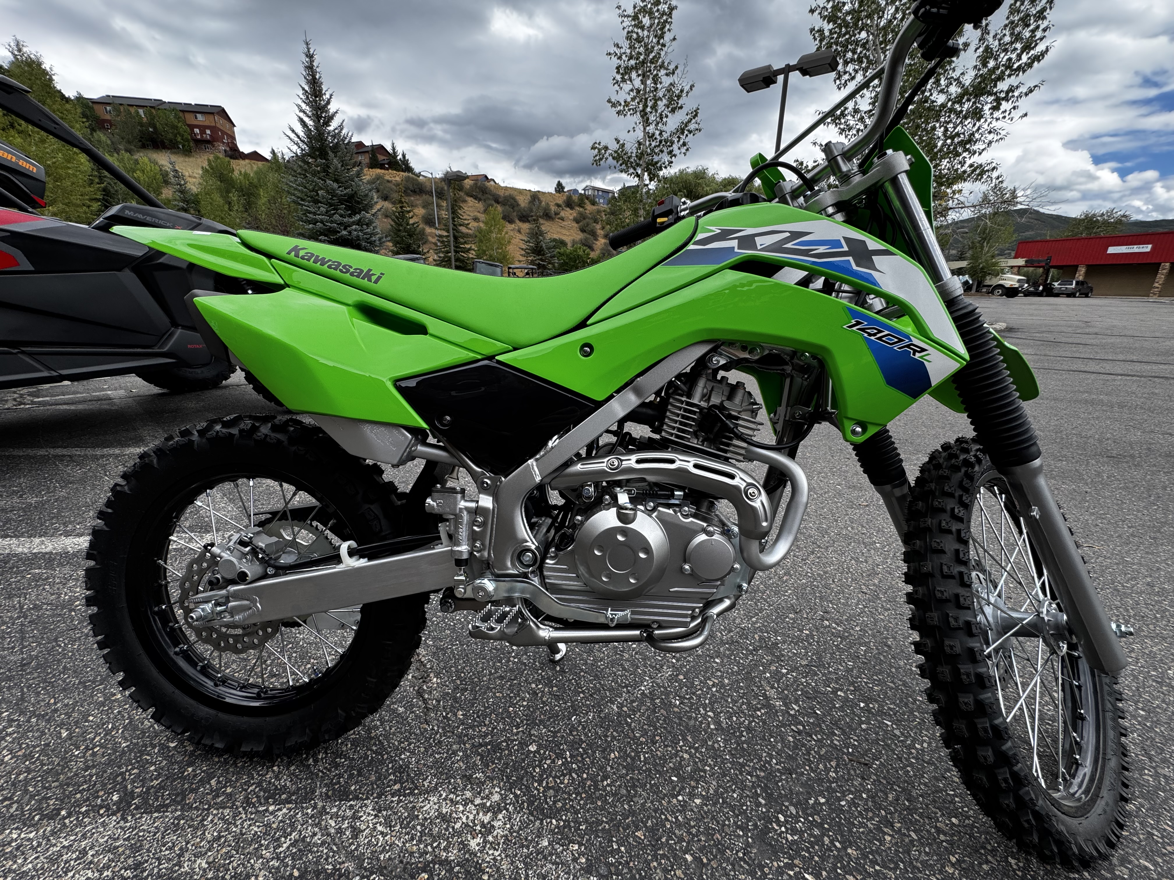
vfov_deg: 85.7
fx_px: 475
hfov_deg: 102.1
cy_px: 440
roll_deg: -0.7
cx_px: 587
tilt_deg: -18.7
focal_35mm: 14
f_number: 2.2
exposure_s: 1/600
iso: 40
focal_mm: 2.22
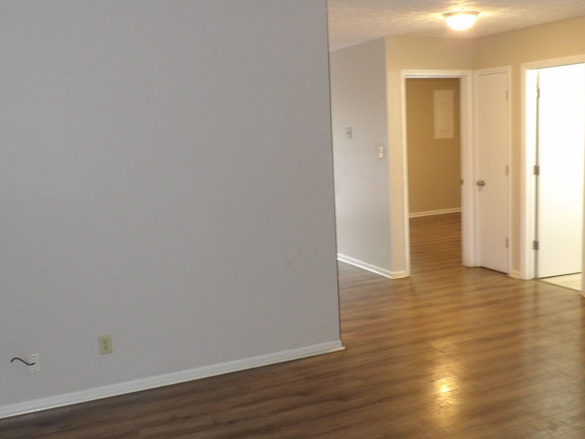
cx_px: 345
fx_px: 642
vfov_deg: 37.7
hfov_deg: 48.7
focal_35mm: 38
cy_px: 243
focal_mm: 4.3
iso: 272
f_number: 3.2
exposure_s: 1/17
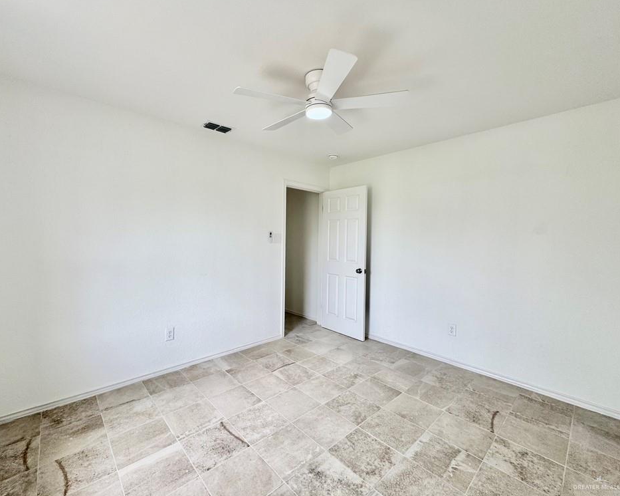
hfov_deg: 96.7
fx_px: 275
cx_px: 294
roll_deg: -0.9
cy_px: 246
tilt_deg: +0.0
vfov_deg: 84.0
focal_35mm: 15
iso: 40
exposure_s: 1/99
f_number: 2.2
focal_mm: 2.22
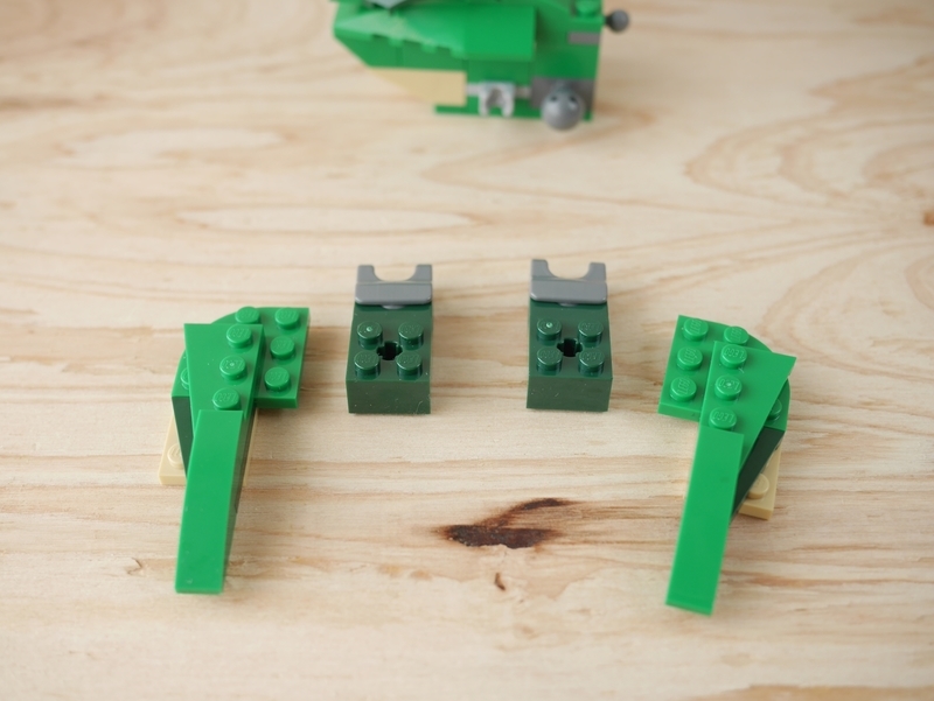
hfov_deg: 46.8
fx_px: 1080
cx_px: 467
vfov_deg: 36.0
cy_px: 350
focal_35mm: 40
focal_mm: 20
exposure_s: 1/250
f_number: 2.8
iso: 200
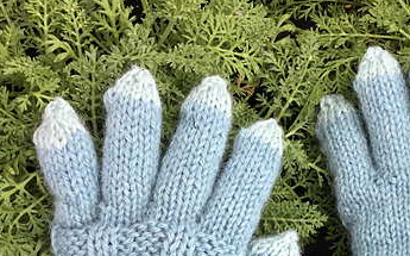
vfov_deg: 20.4
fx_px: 681
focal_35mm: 61
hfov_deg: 32.7
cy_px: 271
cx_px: 318
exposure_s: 1/50
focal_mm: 3.3
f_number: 2.4
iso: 32
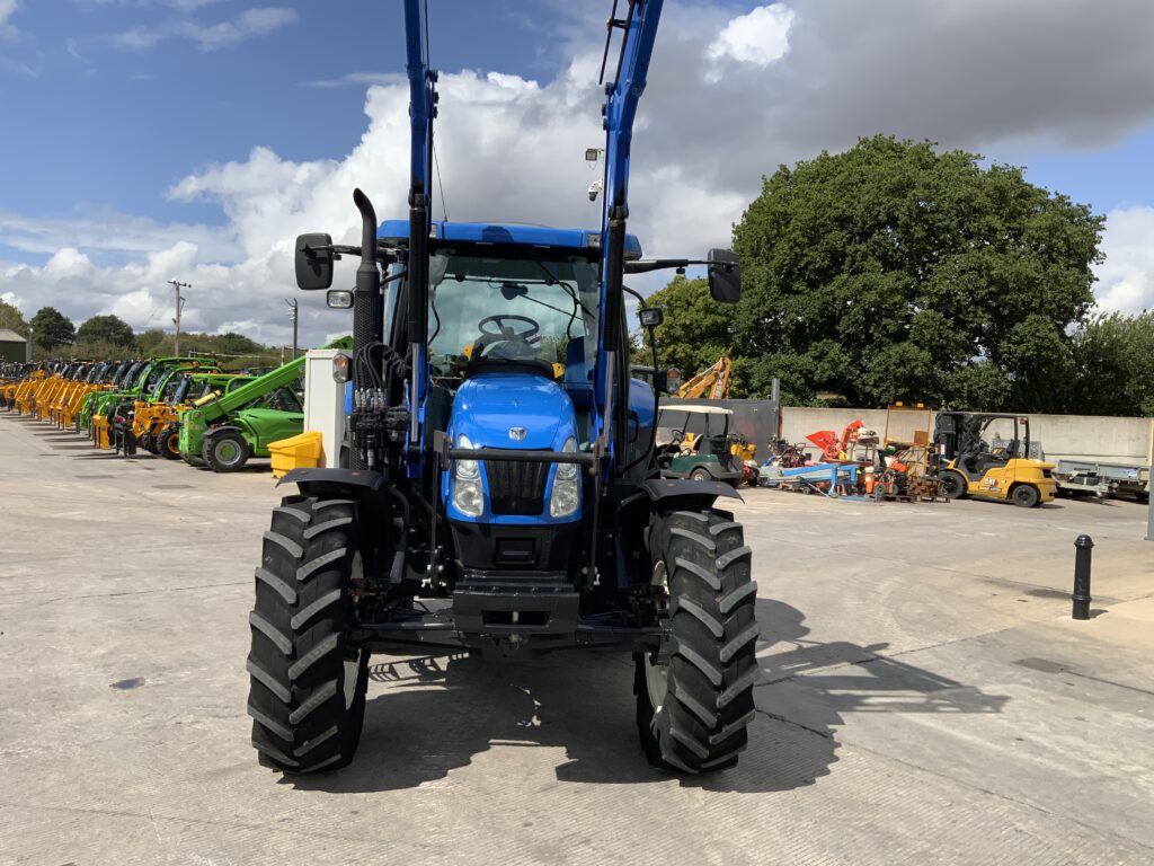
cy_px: 433
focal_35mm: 29
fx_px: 967
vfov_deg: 48.2
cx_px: 577
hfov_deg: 61.7
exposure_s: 1/2320
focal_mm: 3
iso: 16
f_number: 1.8
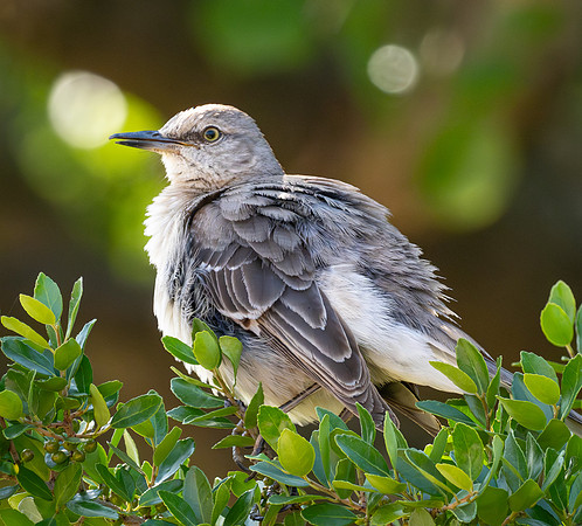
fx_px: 20384
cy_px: 239
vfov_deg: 1.5
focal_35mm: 1124
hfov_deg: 1.6
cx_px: 279
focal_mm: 300
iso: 1600
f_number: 7.1
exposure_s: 1/640
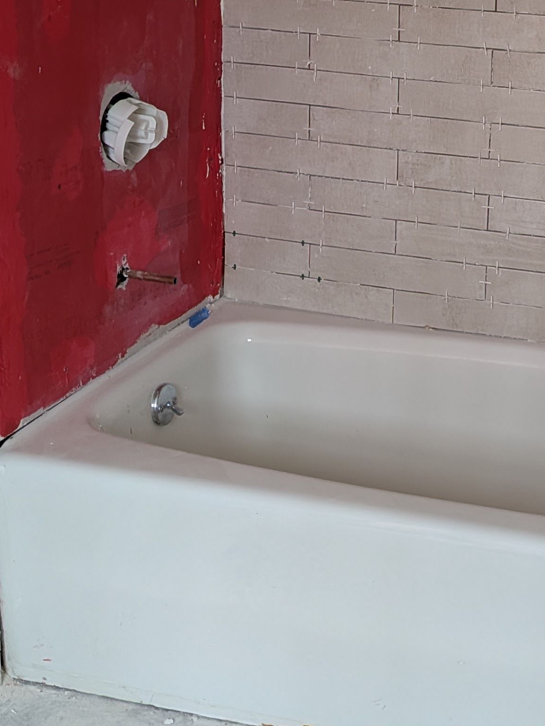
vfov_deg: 30.4
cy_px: 133
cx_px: 519
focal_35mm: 62
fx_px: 1302
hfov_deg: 22.9
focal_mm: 4.53
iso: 112
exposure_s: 1/24
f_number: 1.7
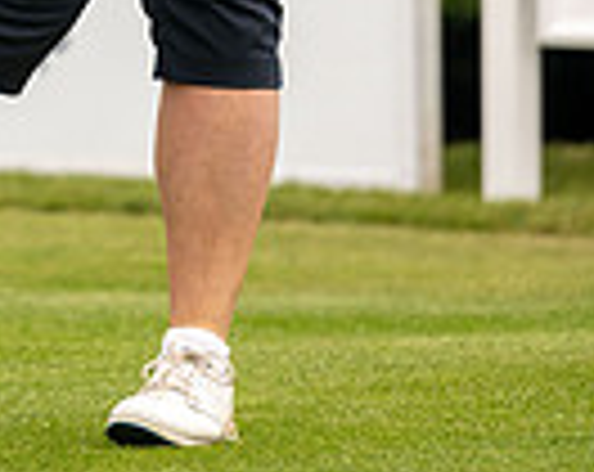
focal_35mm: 962
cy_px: -441
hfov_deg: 2.0
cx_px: -14
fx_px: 16875
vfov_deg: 1.6
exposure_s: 1/800
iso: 500
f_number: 4.5
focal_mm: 300
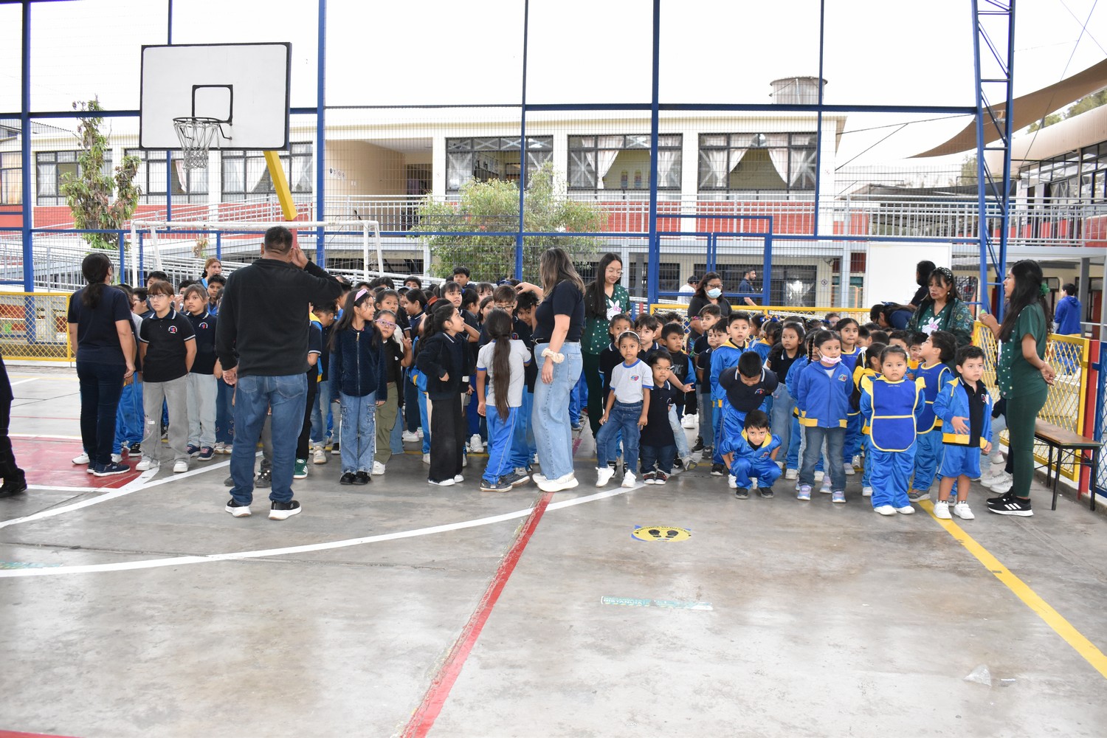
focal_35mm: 30
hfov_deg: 61.9
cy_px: 369
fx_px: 922
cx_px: 554
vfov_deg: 43.6
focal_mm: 20
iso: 1600
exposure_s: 1/160
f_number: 5.6
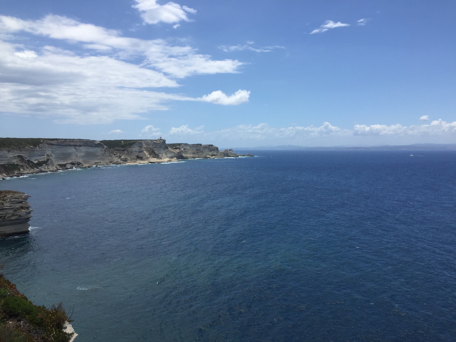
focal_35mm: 29
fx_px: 382
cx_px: 228
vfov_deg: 48.2
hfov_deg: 61.7
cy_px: 171
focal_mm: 4.15
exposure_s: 1/3049
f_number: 2.2
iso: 32
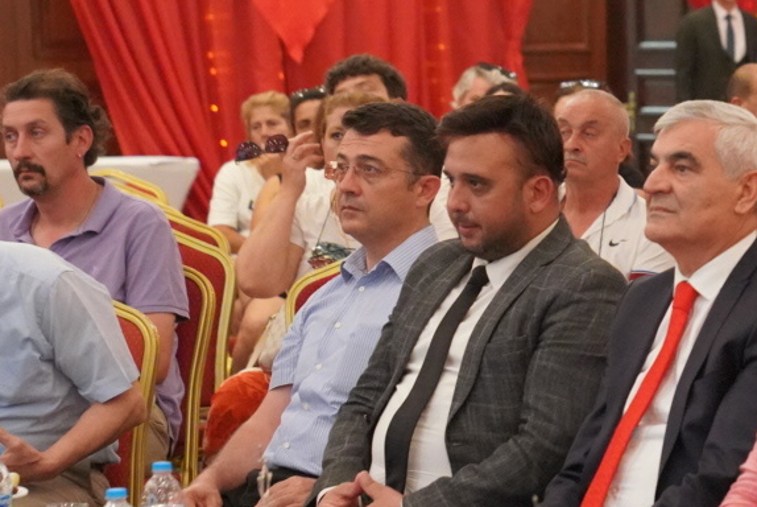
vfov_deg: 7.0
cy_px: 359
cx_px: 947
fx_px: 4147
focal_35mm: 197
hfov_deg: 10.2
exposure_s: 1/160
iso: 10000
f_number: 4
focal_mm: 70
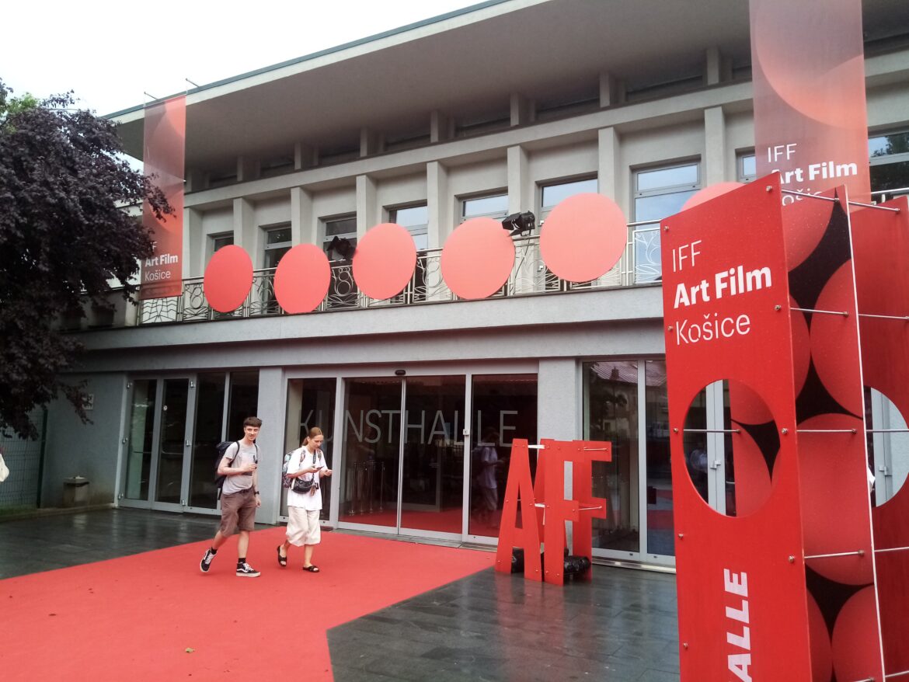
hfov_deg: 67.3
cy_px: 341
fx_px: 683
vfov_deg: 53.1
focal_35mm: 26
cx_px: 454
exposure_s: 1/336
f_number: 1.8
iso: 109
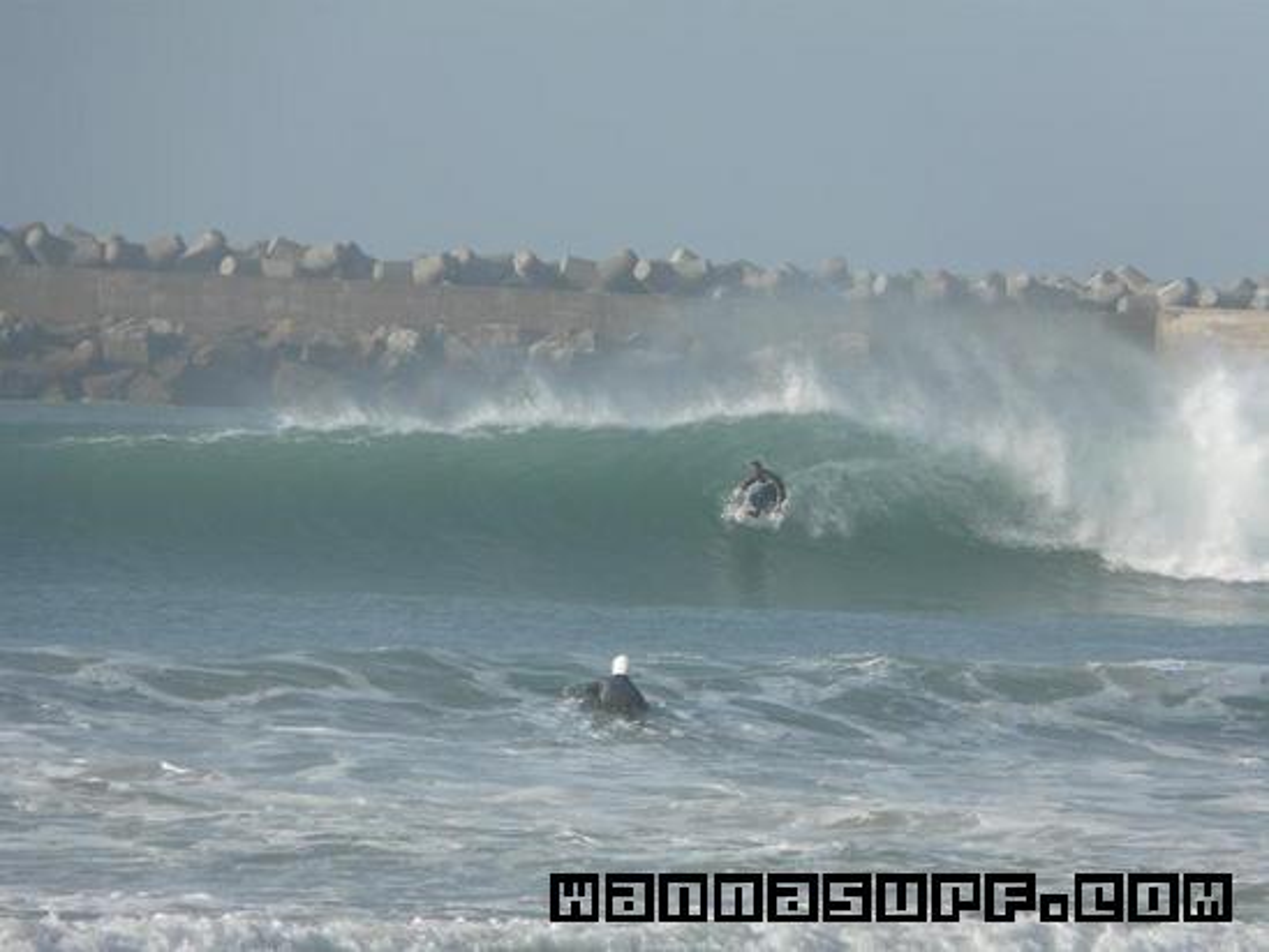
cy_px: 476
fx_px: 18114
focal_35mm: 494
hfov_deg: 4.0
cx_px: 634
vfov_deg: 3.0
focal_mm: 81.1
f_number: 4.2
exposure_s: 1/800
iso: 100
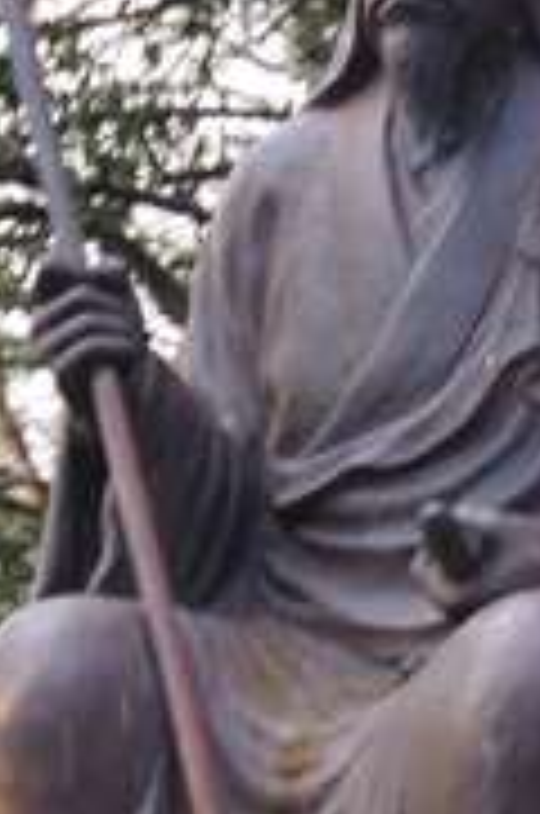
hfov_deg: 6.2
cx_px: 371
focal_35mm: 219
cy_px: 369
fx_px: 4946
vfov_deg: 9.4
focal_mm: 44
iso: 200
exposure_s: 1/25
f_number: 4.2
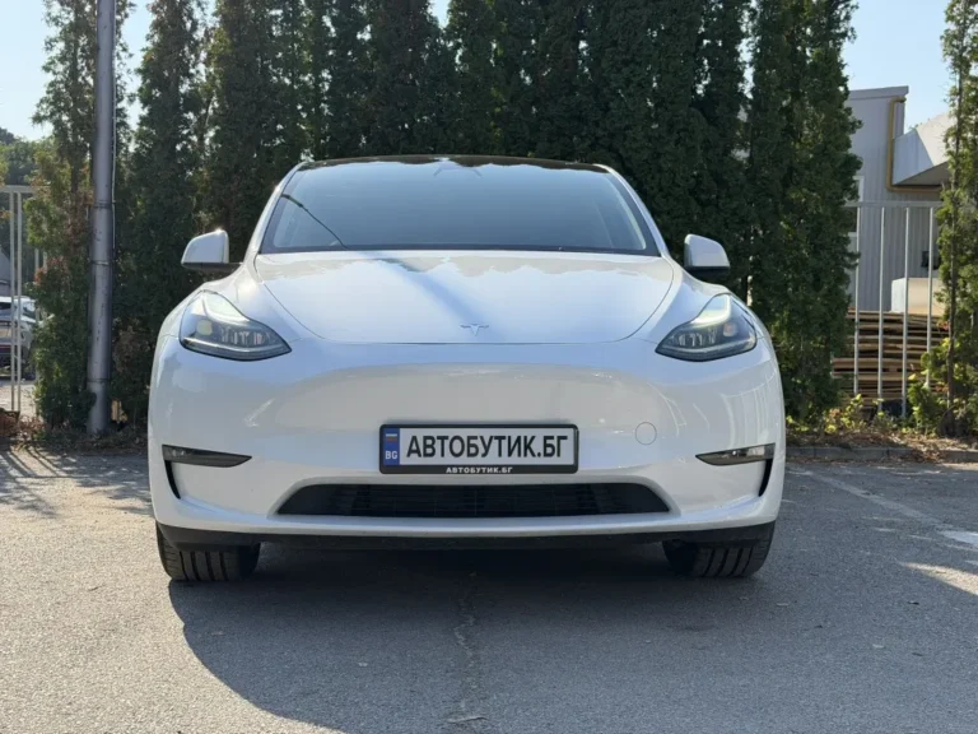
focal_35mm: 48
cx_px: 489
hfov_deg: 39.7
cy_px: 367
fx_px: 1356
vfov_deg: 30.3
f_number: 1.78
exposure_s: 1/3891
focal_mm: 6.76
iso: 80
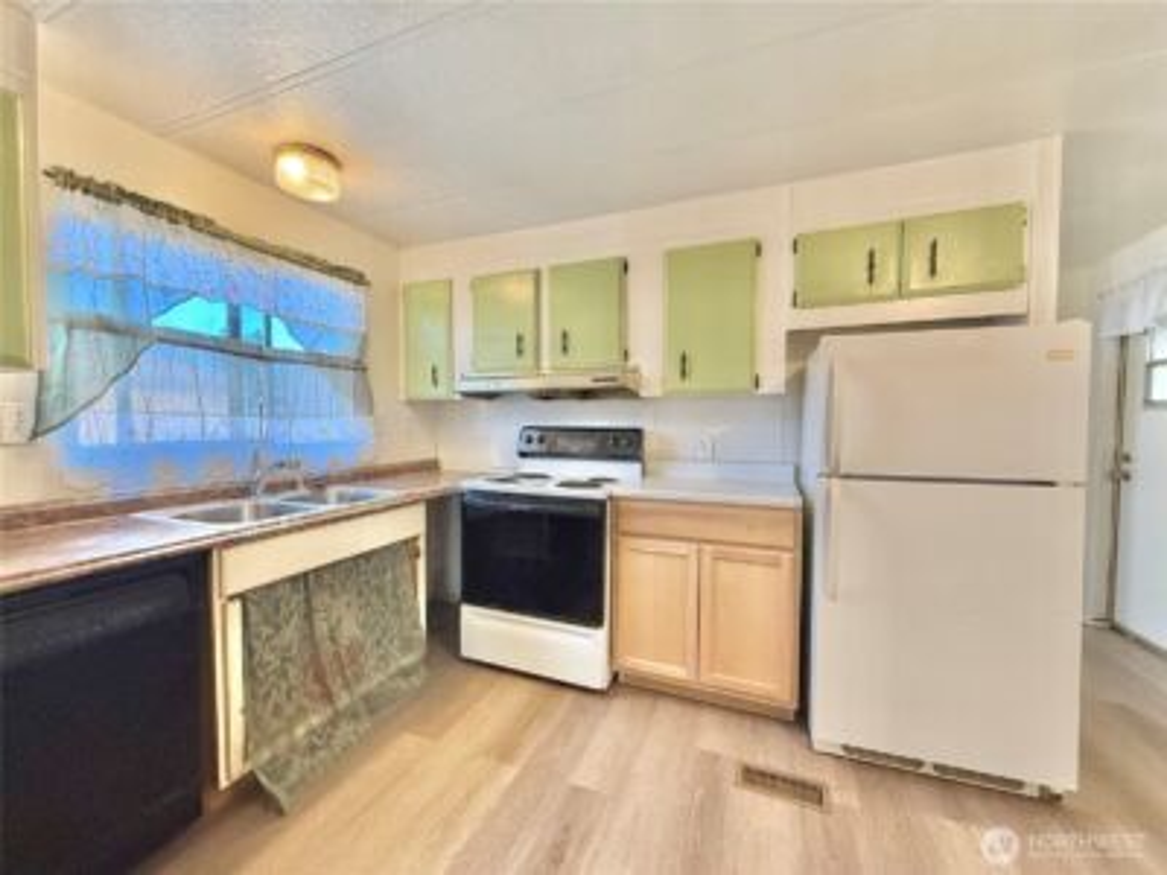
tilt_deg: -1.8
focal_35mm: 14
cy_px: 438
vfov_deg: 85.7
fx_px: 472
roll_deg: -0.9
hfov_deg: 102.1
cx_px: 584
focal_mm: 2.22
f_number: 2.2
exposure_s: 1/99
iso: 320
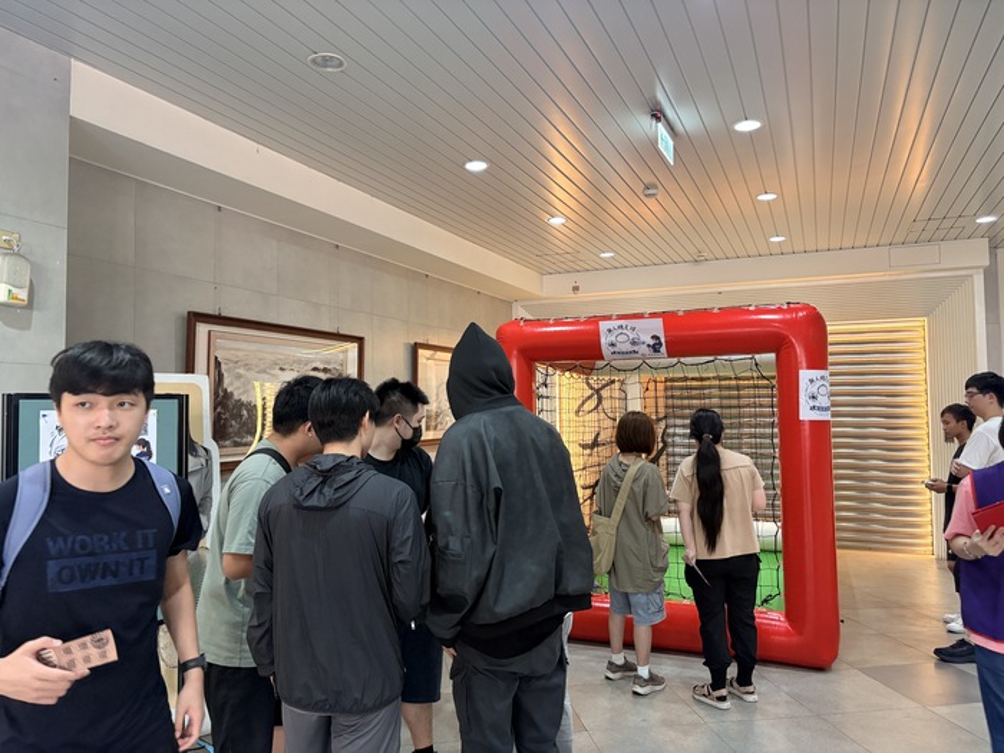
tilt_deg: +0.8
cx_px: 502
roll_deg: +0.8
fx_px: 754
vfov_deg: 53.1
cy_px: 376
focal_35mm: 26
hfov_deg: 67.3
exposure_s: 1/60
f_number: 1.6
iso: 250
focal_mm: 5.96
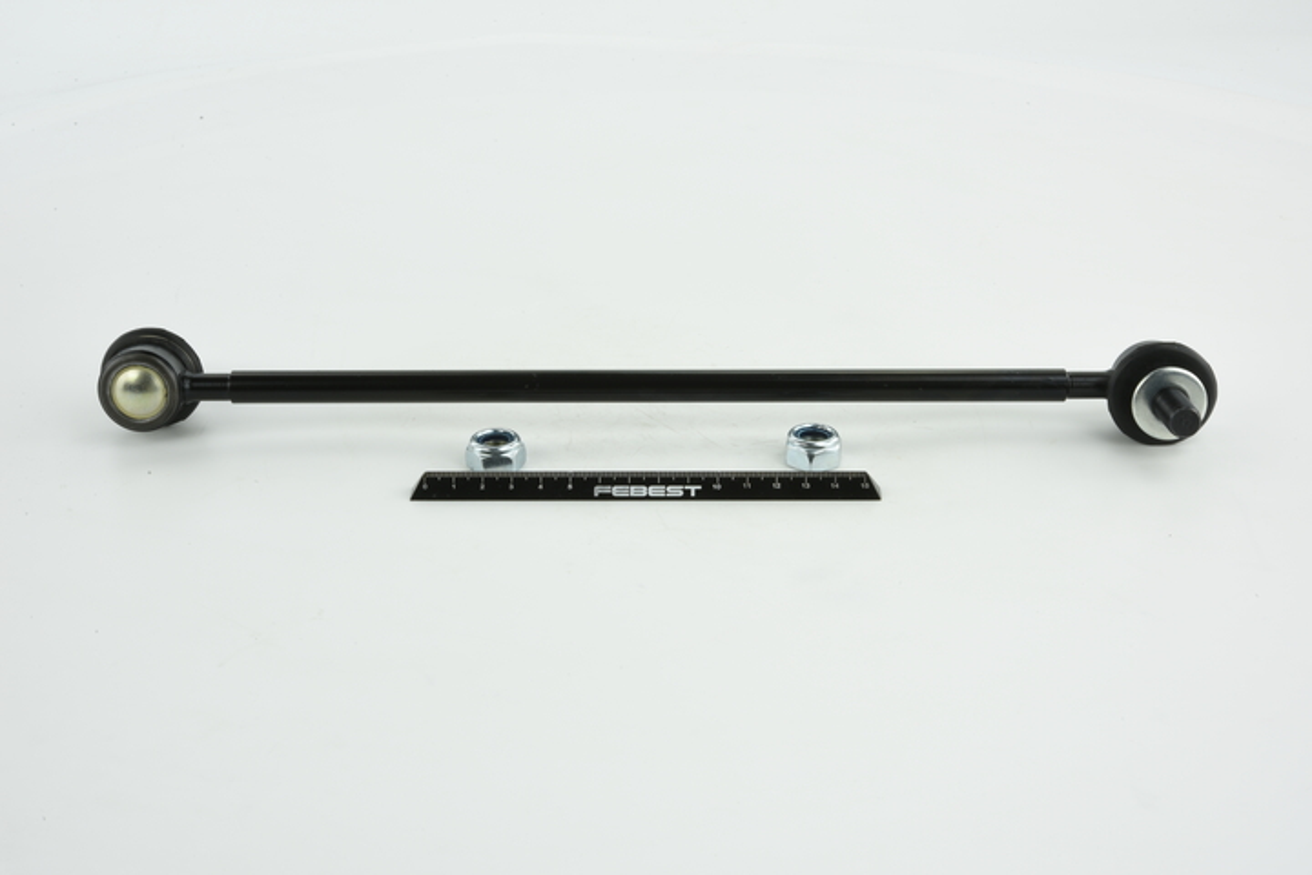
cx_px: 656
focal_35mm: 60
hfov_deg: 33.4
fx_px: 2186
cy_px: 438
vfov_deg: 22.6
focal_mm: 60
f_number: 32
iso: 64
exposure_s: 1/2.5
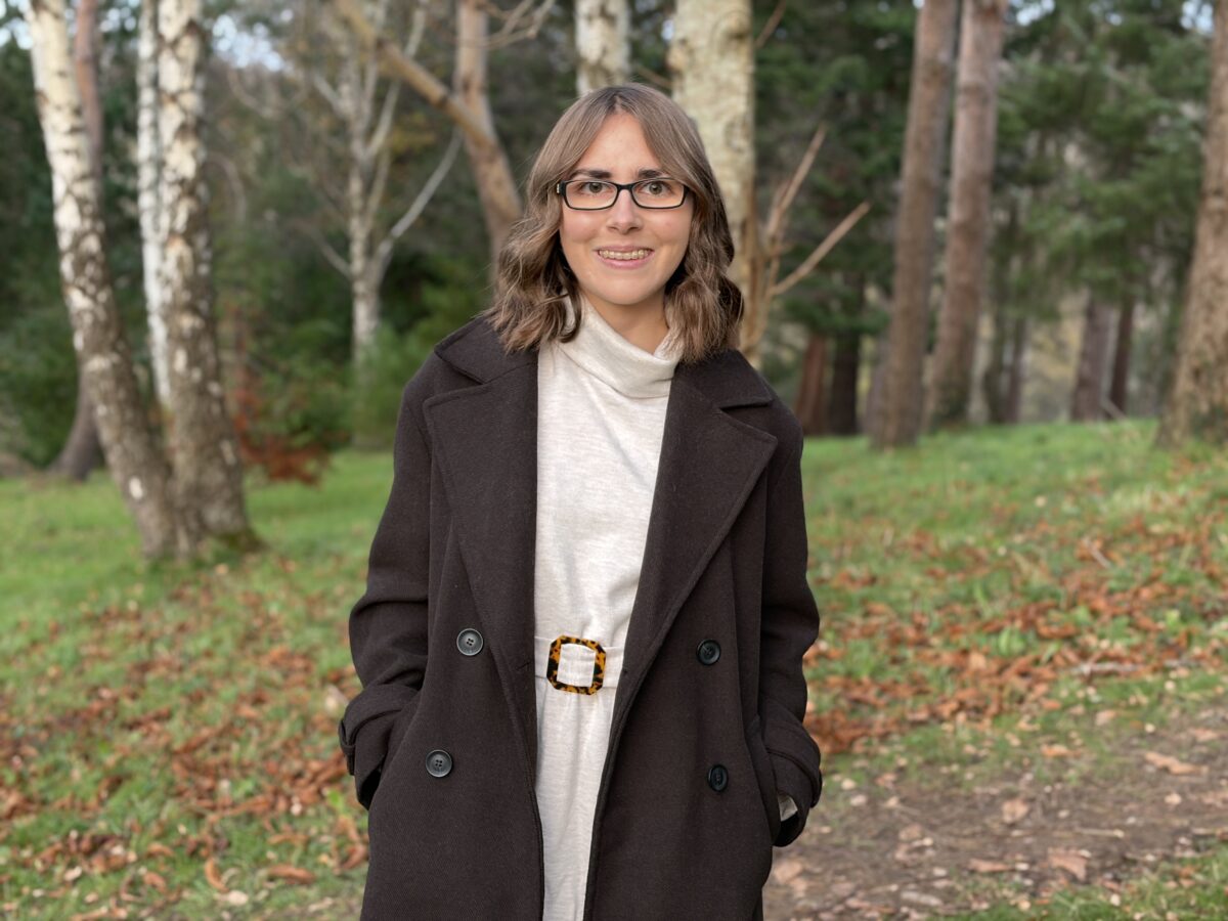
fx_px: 1845
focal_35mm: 52
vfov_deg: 28.0
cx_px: 614
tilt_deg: -9.6
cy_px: 460
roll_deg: -3.8
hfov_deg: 36.8
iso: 64
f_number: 1.6
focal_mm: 5.96
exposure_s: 1/60
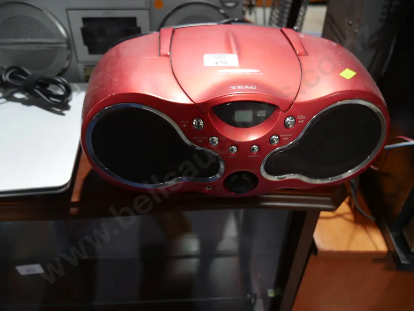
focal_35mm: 28
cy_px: 156
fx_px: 335
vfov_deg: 49.7
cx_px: 207
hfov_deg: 63.4
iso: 400
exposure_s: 1/60
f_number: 3.5
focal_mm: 14
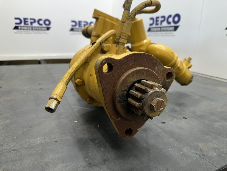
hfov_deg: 71.6
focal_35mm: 24
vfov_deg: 56.8
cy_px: 86
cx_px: 114
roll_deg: -1.3
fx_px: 157
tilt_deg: -16.2
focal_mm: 6.86
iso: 100
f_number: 1.78
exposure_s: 1/120
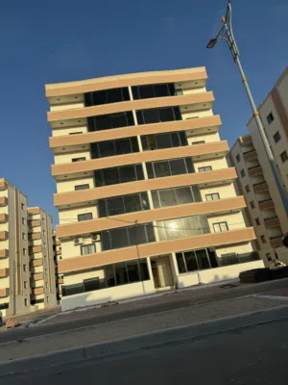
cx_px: 144
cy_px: 192
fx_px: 266
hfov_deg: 56.8
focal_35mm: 24
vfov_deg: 71.6
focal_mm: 6.76
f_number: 1.78
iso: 80
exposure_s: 1/4310
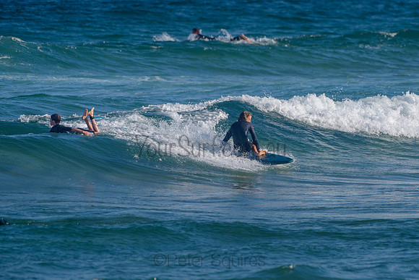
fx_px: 7139
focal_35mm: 613
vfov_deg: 2.2
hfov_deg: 3.4
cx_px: 246
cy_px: 142
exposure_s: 1/2000
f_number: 5.6
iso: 160
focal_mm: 500
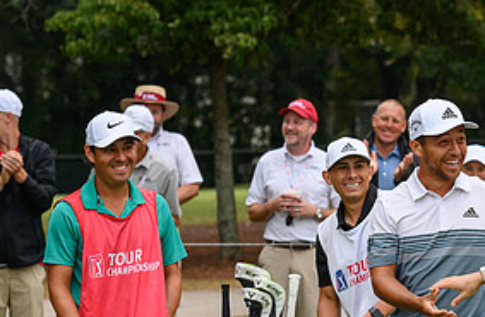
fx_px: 3924
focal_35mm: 293
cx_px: 481
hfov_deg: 7.0
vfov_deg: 4.6
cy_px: 215
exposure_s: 1/400
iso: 2500
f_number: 5
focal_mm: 122
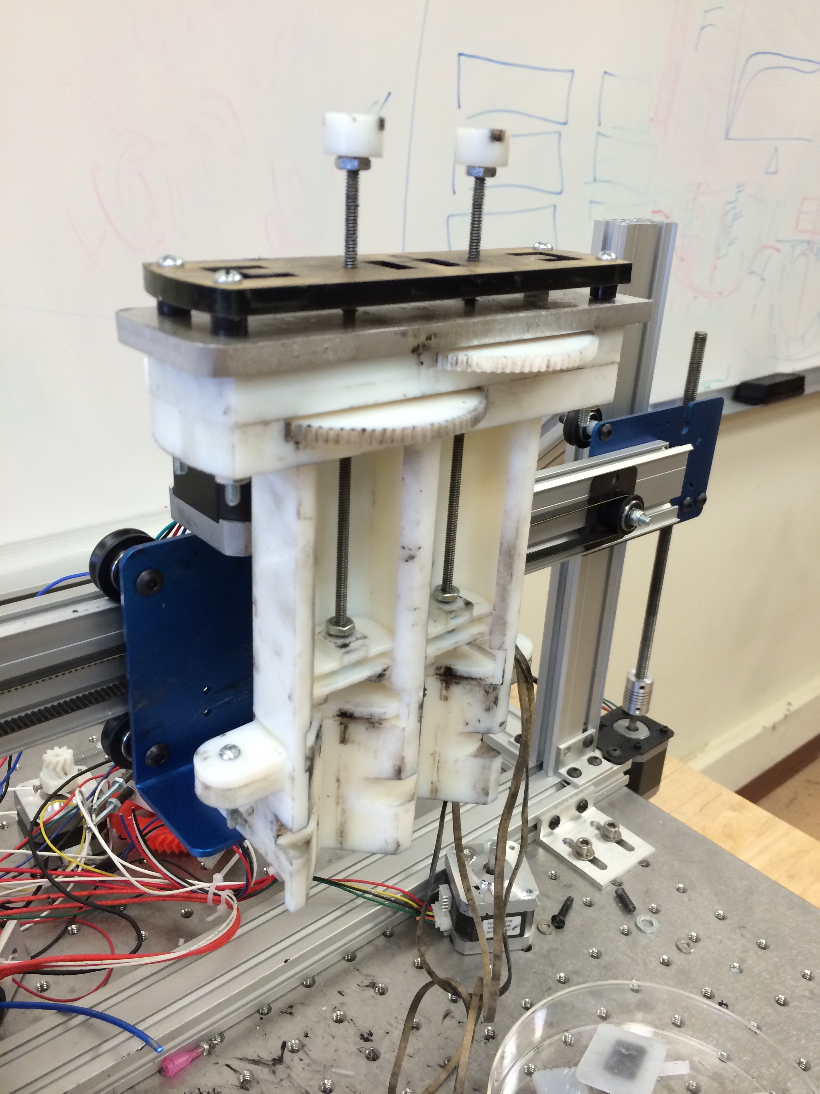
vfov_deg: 60.0
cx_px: 410
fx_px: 948
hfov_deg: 46.8
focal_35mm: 30
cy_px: 547
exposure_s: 1/30
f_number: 2.2
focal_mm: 4.12
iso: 64
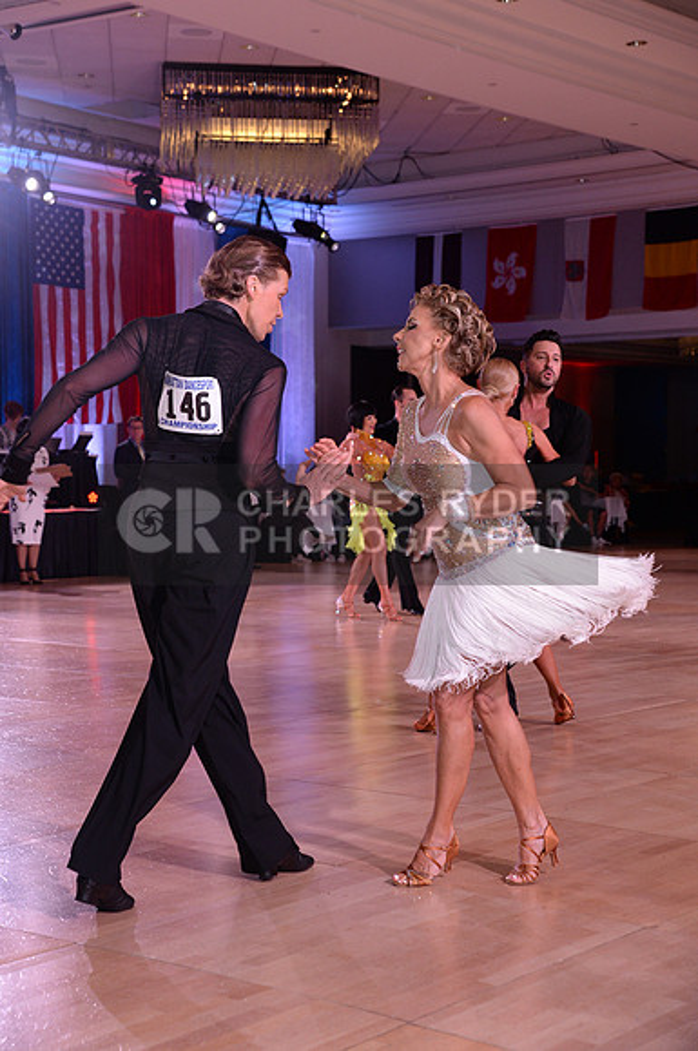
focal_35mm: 62
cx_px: 349
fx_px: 1808
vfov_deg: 32.4
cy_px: 526
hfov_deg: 21.8
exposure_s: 1/250
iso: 2000
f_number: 5.6
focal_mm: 62
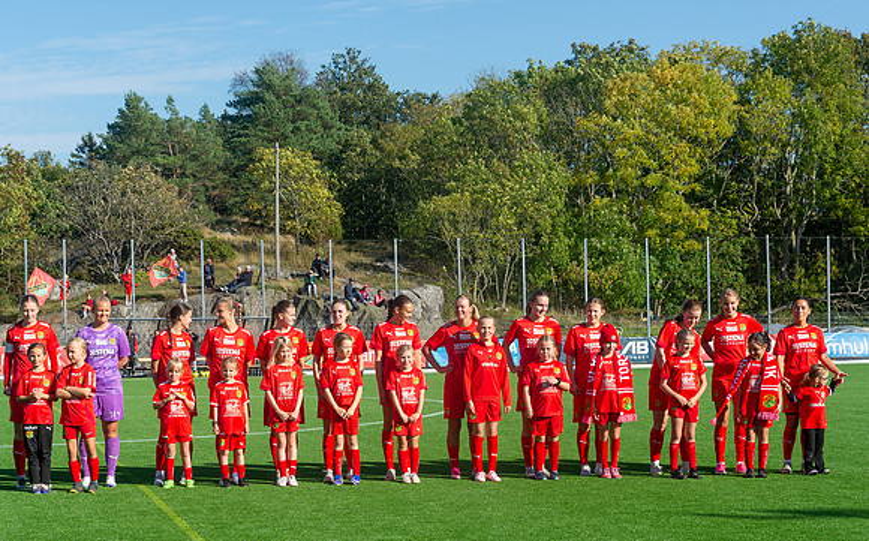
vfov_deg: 17.1
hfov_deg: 27.3
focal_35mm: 76
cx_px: 375
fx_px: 1789
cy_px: 412
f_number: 4
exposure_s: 1/1600
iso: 220
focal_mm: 52
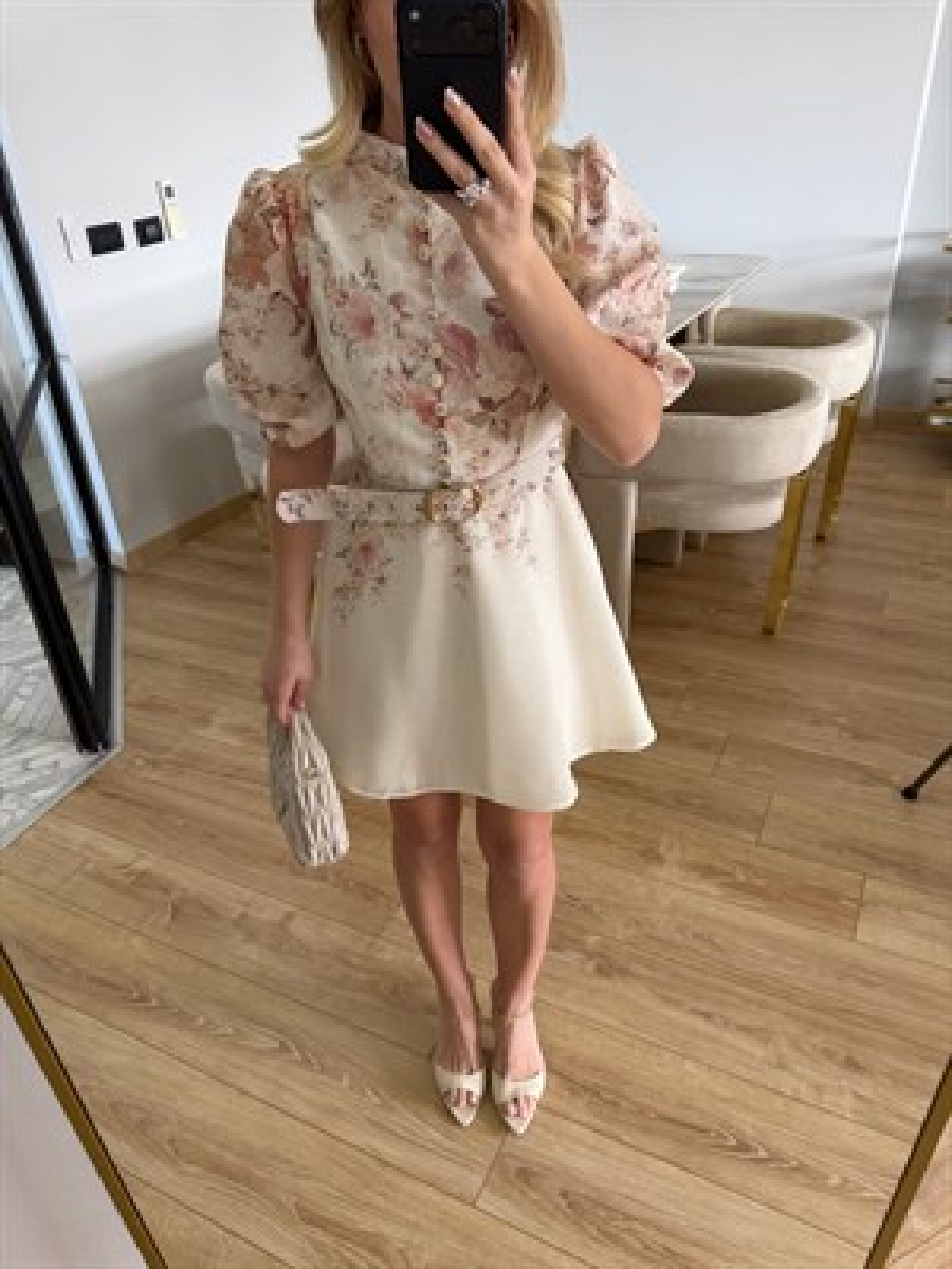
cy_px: 634
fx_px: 880
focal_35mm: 24
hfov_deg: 56.8
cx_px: 476
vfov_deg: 71.6
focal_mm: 6.76
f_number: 1.78
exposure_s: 1/60
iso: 200
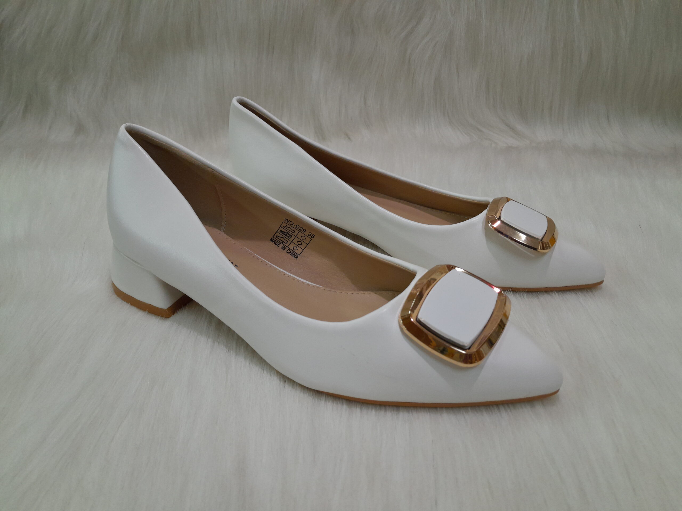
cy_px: 256
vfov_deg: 51.4
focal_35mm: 27
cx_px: 341
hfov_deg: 65.3
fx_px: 532
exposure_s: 1/50
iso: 125
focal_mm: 4
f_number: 1.8
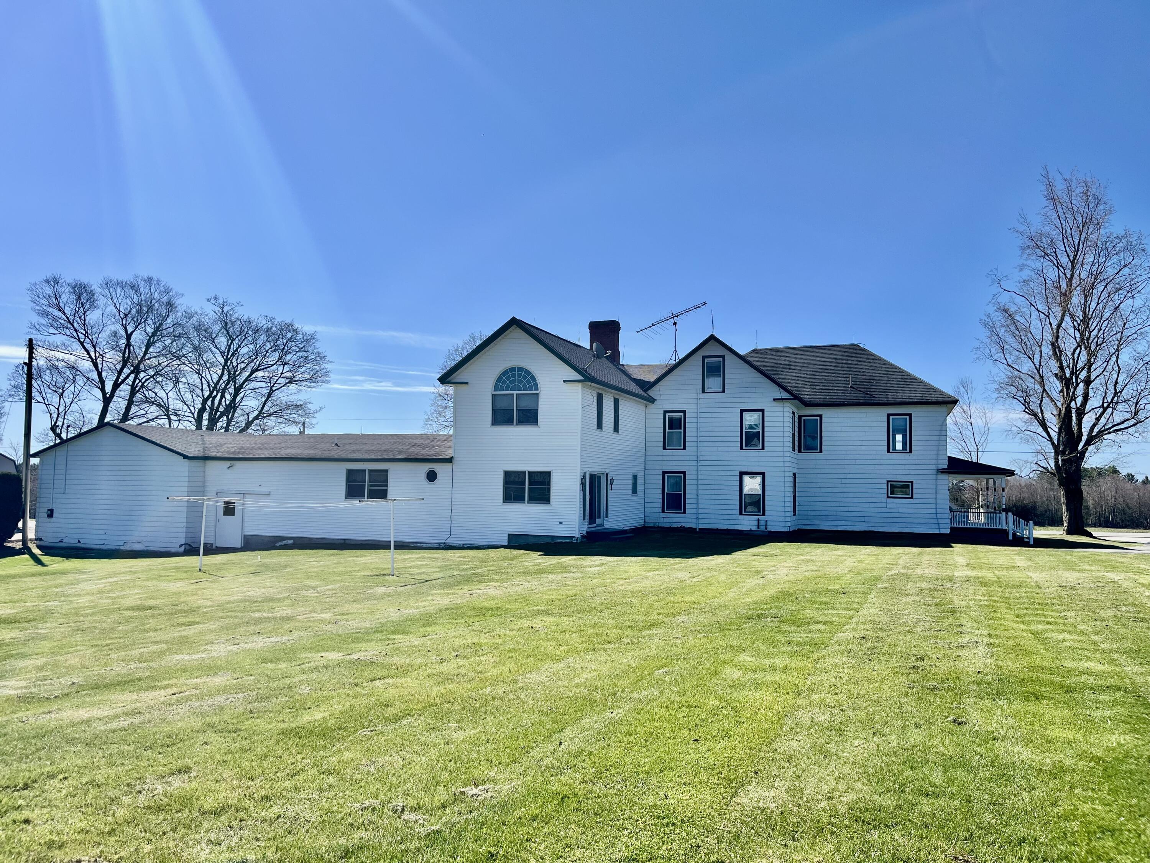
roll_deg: -0.7
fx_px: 864
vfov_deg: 53.1
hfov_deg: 67.3
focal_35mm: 26
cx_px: 575
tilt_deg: +3.0
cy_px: 432
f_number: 1.6
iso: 50
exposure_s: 1/5076
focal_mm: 5.1
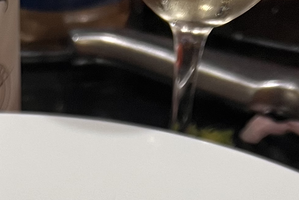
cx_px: 41
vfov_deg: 10.4
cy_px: 494
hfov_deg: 18.0
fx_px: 930
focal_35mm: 112
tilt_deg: -47.6
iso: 100
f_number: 1.5
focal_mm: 5.7
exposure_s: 1/50
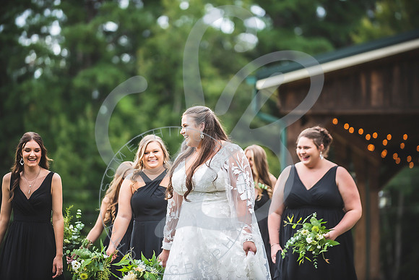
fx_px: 1863
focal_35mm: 160
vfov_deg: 8.6
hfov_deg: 12.8
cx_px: 210
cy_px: 140
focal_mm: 160
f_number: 2.8
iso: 200
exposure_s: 1/500
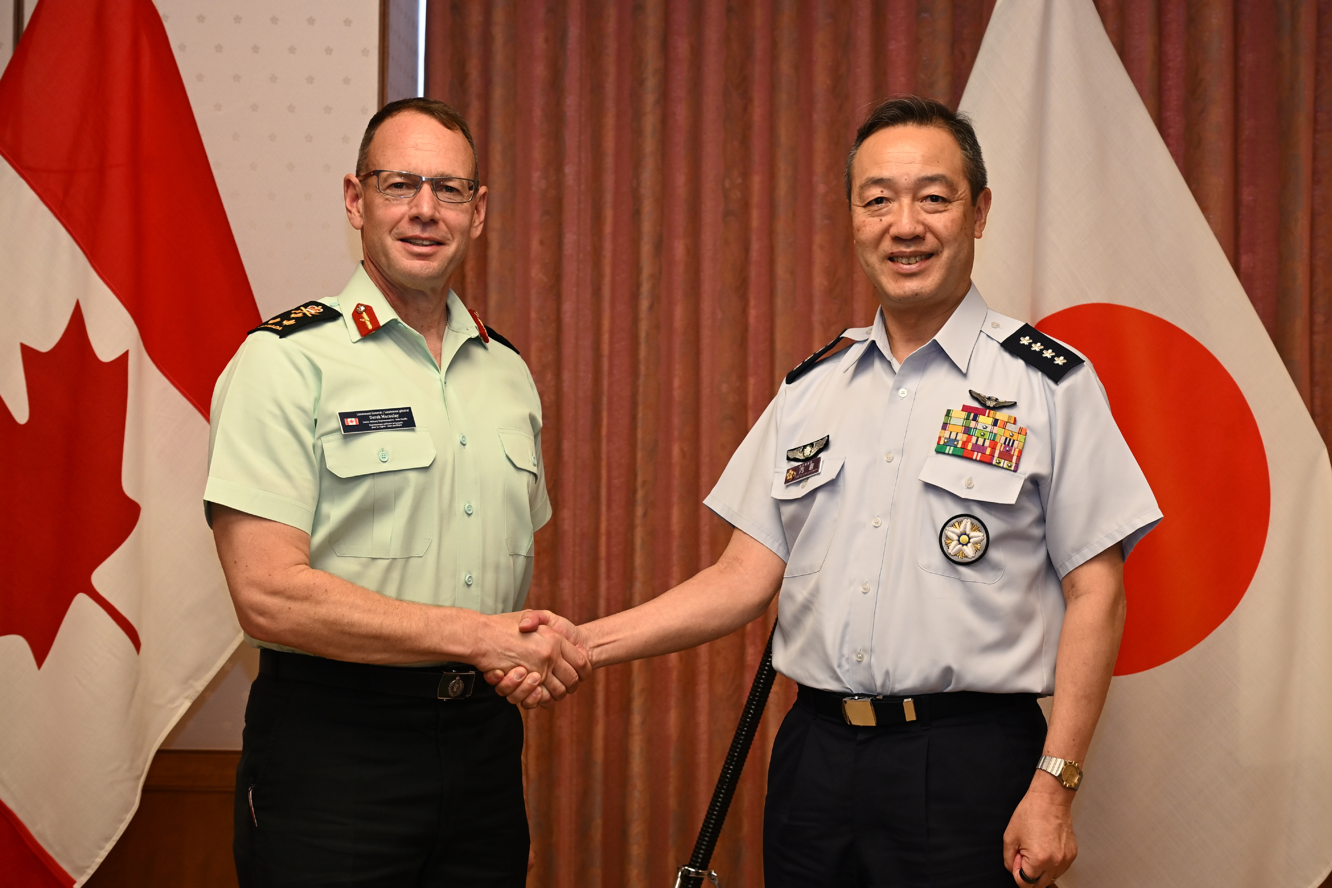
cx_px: 666
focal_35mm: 63
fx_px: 2331
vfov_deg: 21.6
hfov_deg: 31.9
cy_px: 444
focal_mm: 63
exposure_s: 1/200
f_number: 4
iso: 1000
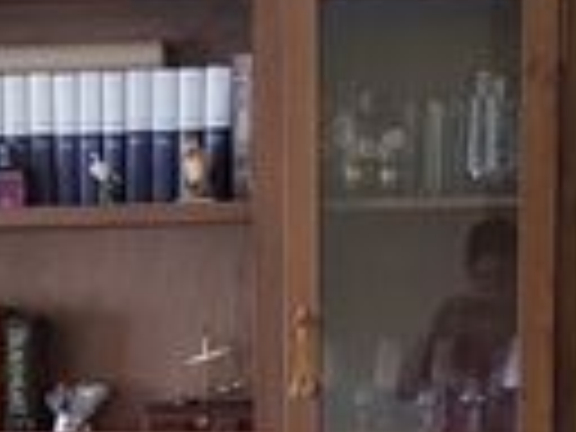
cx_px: 256
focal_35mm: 122
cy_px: 734
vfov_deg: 11.4
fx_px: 2030
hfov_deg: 16.1
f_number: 1.7
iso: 125
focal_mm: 4.2
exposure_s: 1/27
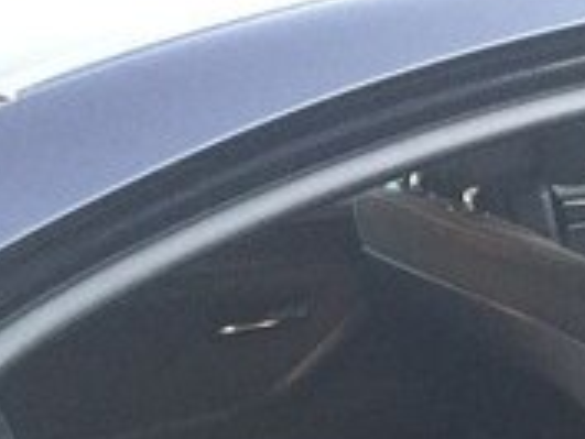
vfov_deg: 13.4
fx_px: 1826
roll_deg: -0.4
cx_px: 800
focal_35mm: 108
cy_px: 500
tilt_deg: -20.0
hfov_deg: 16.9
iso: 250
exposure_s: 1/17
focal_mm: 4.15
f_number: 2.2
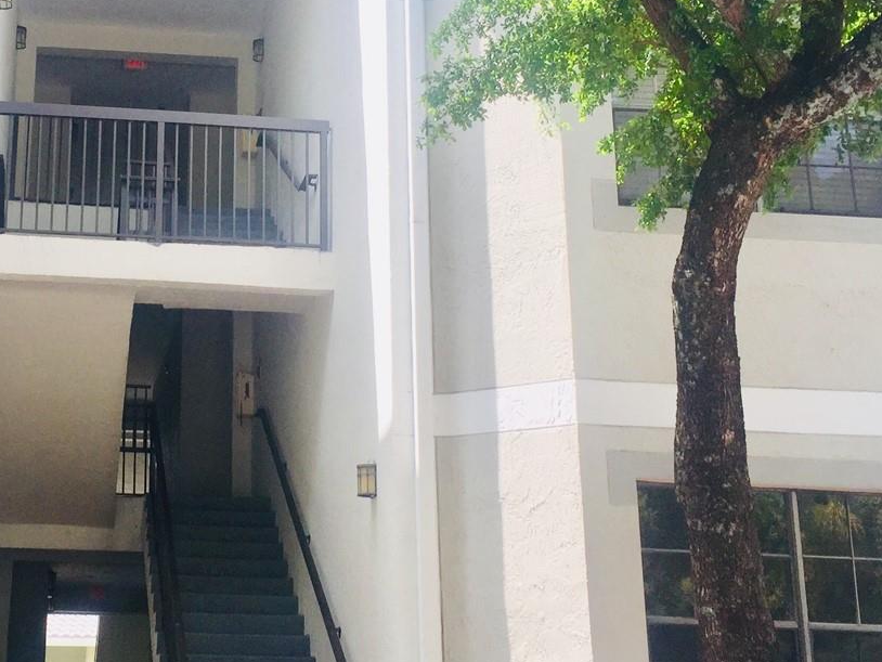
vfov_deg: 25.6
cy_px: 278
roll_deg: -2.6
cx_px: 191
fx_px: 1453
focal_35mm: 57
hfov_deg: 32.9
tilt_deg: +16.4
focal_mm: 4.15
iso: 32
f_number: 2.2
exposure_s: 1/482
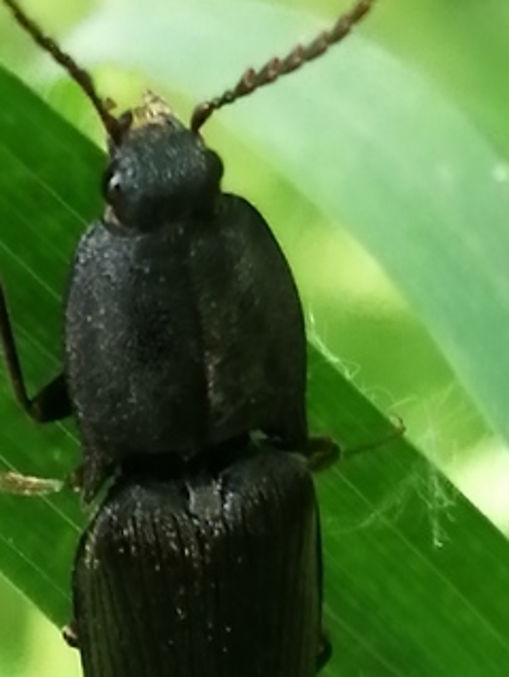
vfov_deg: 9.5
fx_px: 4092
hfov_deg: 7.1
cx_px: 200
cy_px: 349
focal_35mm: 209
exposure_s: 1/100
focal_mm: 3.46
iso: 64
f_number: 1.8
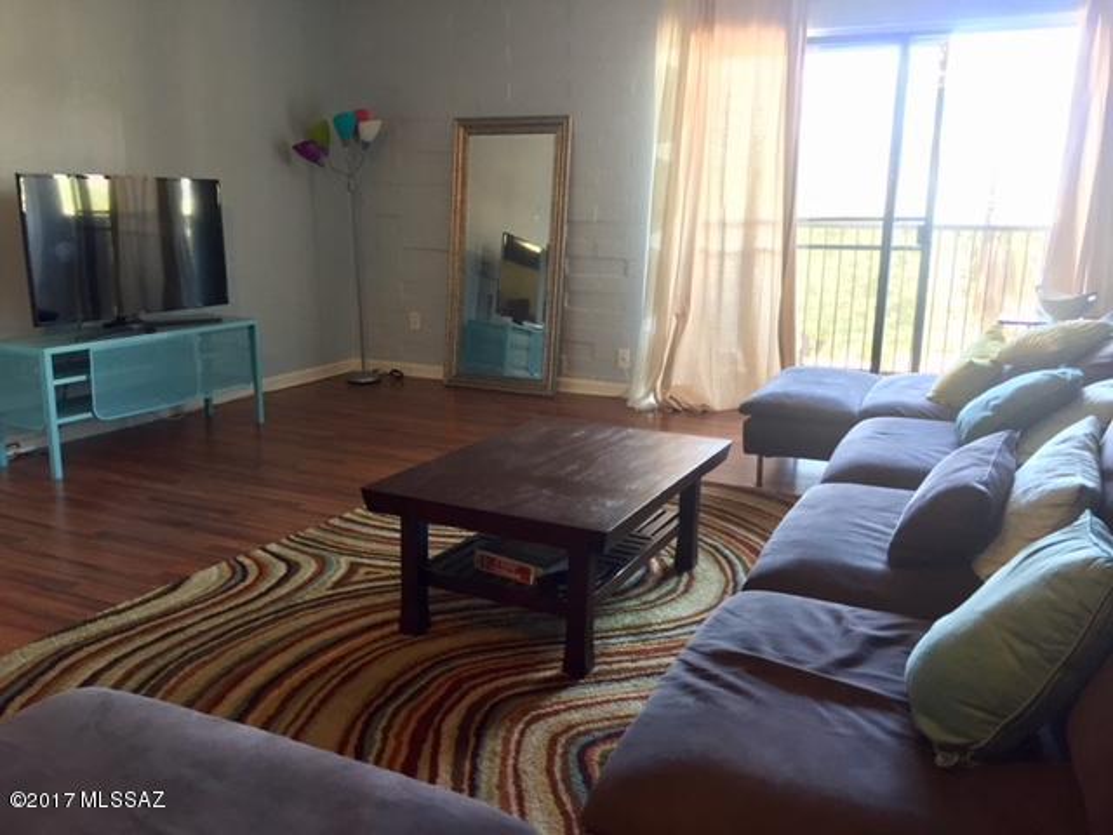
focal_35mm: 29
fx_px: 932
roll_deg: -1.6
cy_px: 418
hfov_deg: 61.7
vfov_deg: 48.2
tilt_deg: -12.7
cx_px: 556
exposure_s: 1/30
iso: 160
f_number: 2.2
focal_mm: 4.15
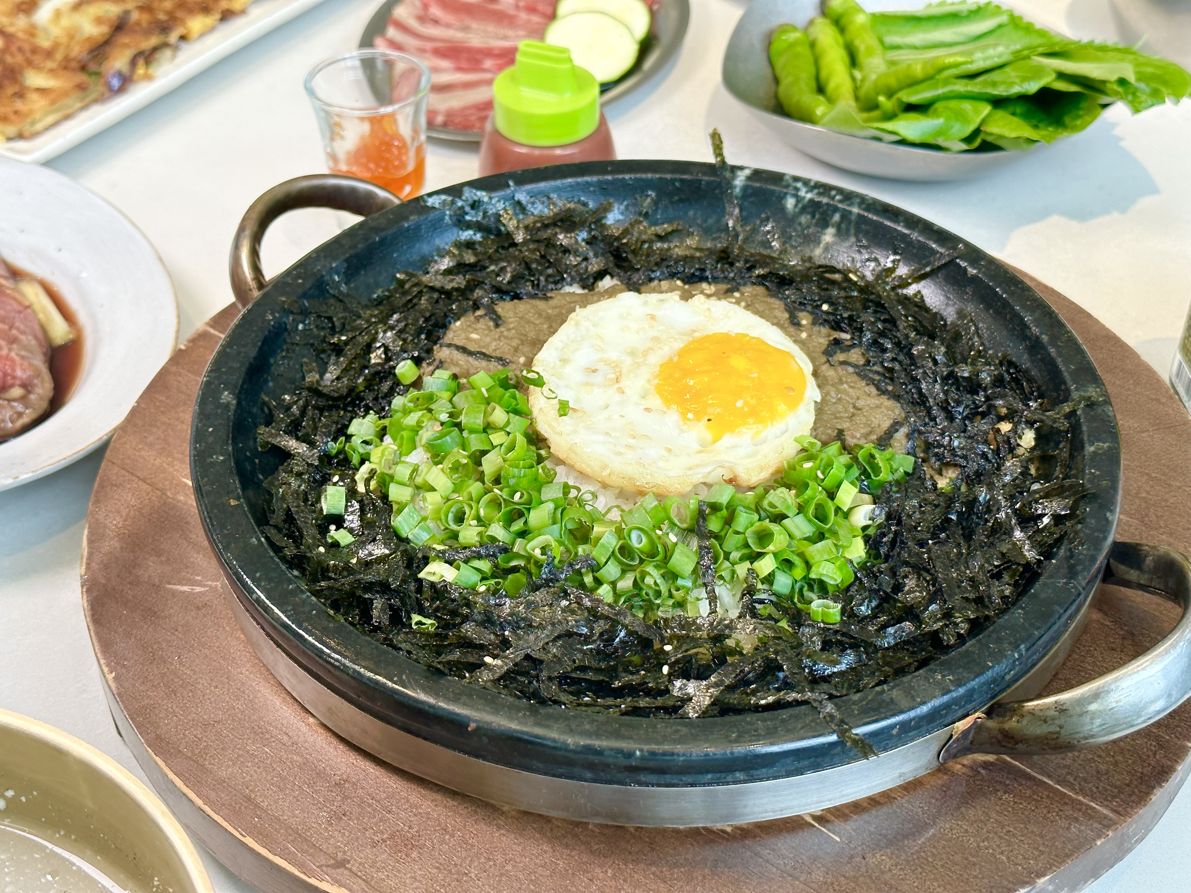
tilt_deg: -40.4
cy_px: 446
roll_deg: -0.9
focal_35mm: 48
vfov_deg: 30.3
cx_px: 596
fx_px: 1651
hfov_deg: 39.7
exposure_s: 1/105
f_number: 1.78
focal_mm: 6.86
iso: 80
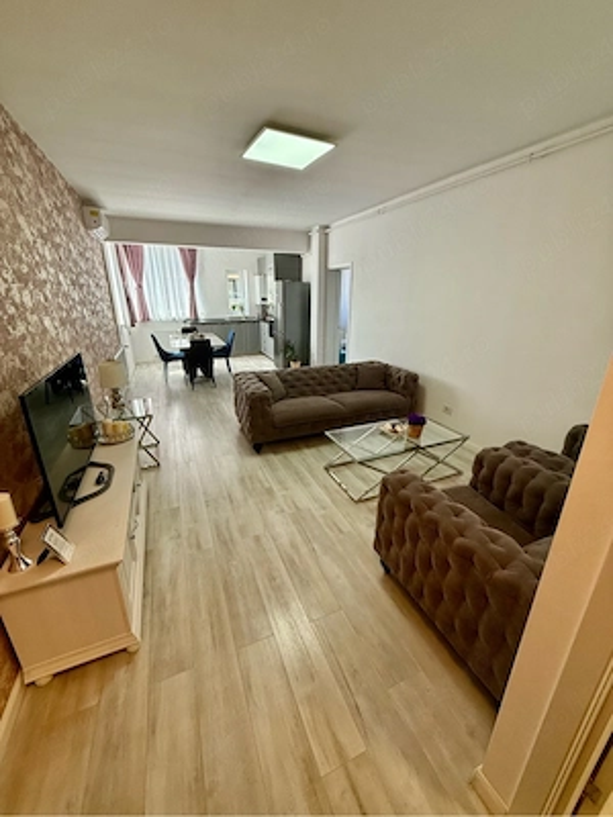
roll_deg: -1.7
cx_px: 306
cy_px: 408
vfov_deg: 102.1
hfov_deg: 85.7
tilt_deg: -18.4
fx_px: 331
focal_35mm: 14
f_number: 2.2
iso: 160
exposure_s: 1/101
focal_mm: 2.22
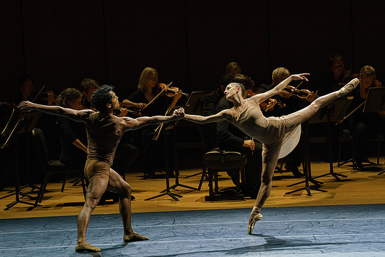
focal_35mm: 283
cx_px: 196
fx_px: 3030
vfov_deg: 4.9
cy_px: 130
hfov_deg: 7.3
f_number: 14
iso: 4000
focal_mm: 265
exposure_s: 1/250
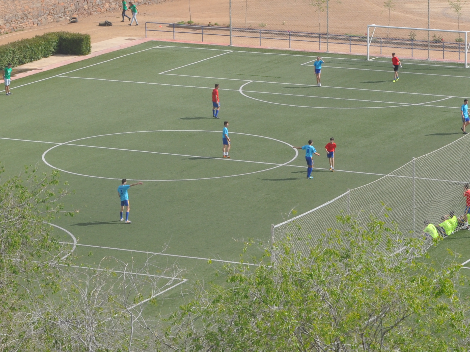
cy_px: 84
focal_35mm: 179
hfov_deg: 11.0
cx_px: 227
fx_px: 2432
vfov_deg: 8.3
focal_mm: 55
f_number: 13
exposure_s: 1/160
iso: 200
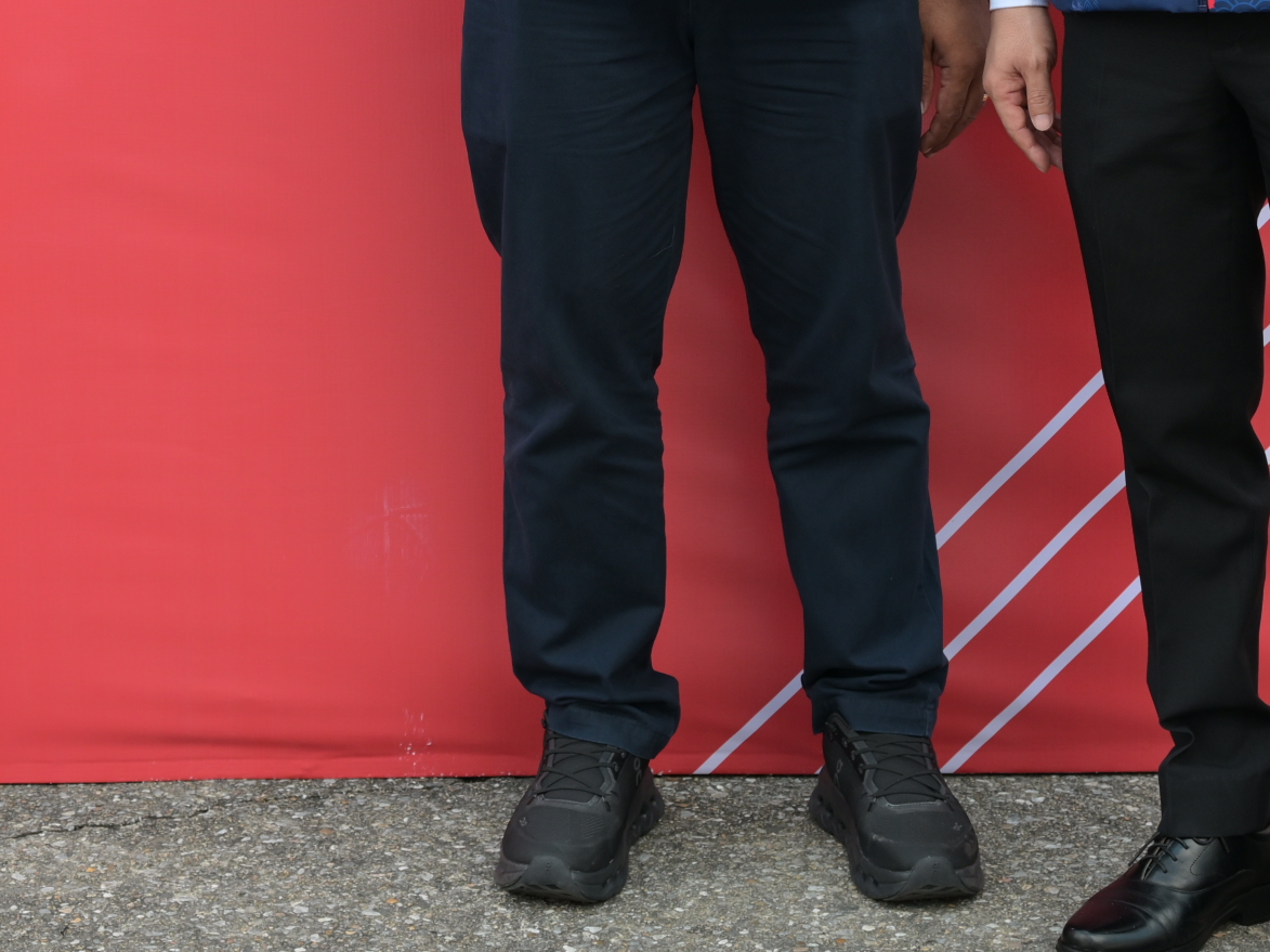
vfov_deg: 11.0
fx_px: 4841
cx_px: 290
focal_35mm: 132
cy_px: -288
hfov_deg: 14.9
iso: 100
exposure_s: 1/160
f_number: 4.5
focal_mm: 39
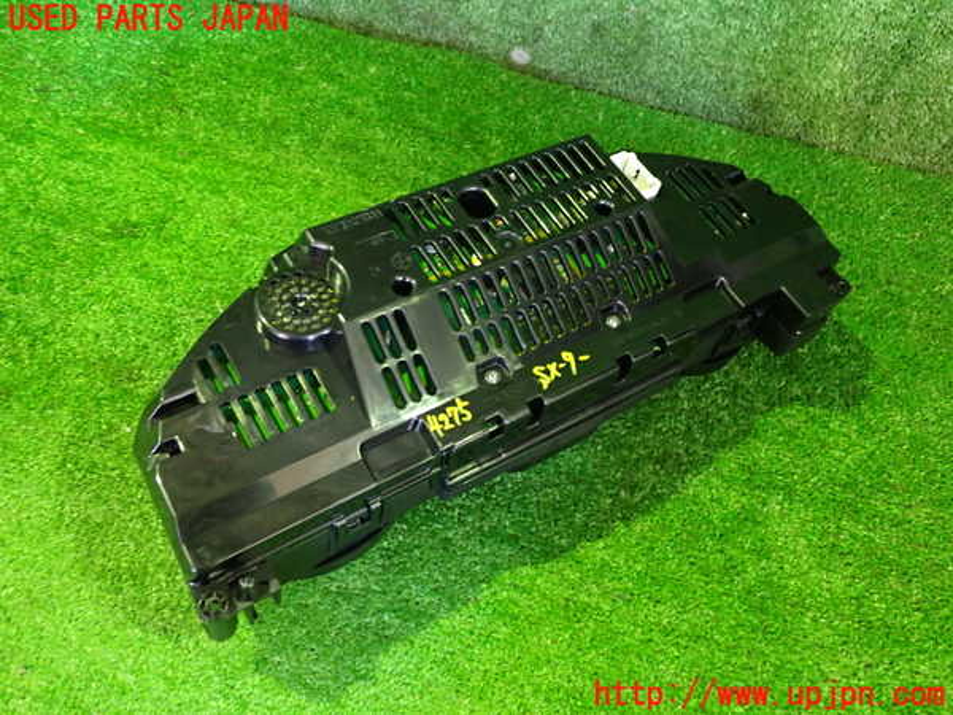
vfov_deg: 46.8
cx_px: 476
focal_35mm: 30
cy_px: 358
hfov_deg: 60.0
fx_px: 826
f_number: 2.3
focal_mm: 5.4
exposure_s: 1/15
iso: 800
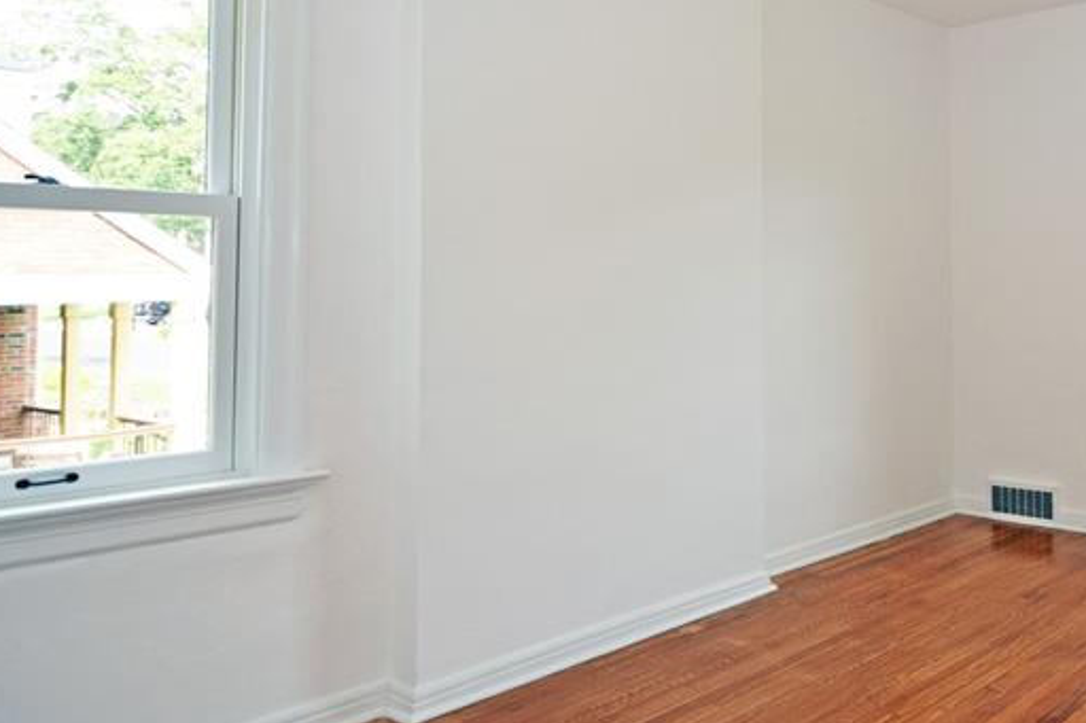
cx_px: 971
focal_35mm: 30
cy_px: 242
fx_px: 905
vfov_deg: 43.0
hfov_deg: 54.3
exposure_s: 1/125
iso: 280
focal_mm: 10
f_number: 5.6
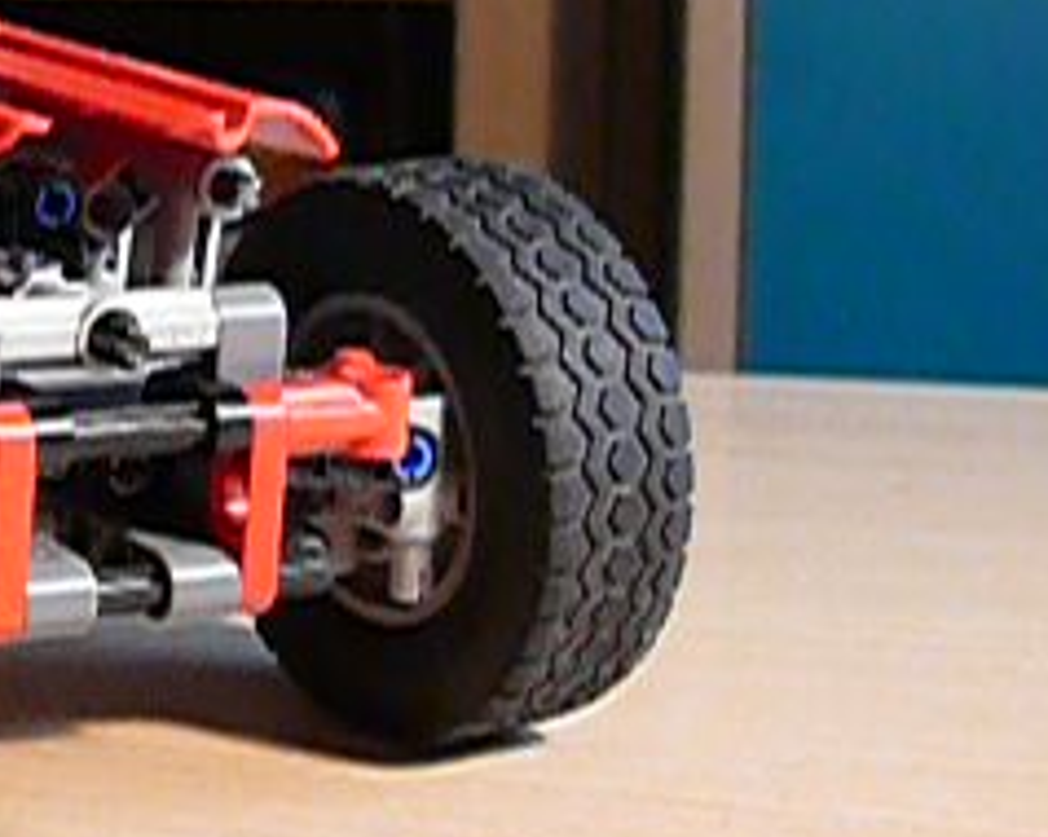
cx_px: -321
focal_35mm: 92
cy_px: 53
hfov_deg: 19.2
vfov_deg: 16.4
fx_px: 2851
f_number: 2.8
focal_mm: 7.4
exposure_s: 1/30
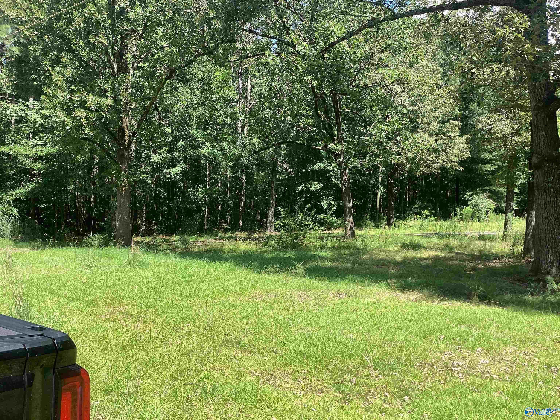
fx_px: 502
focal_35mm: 31
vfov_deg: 45.4
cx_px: 280
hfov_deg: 58.4
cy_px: 210
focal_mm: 3.3
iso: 25
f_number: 2.4
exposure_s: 1/364
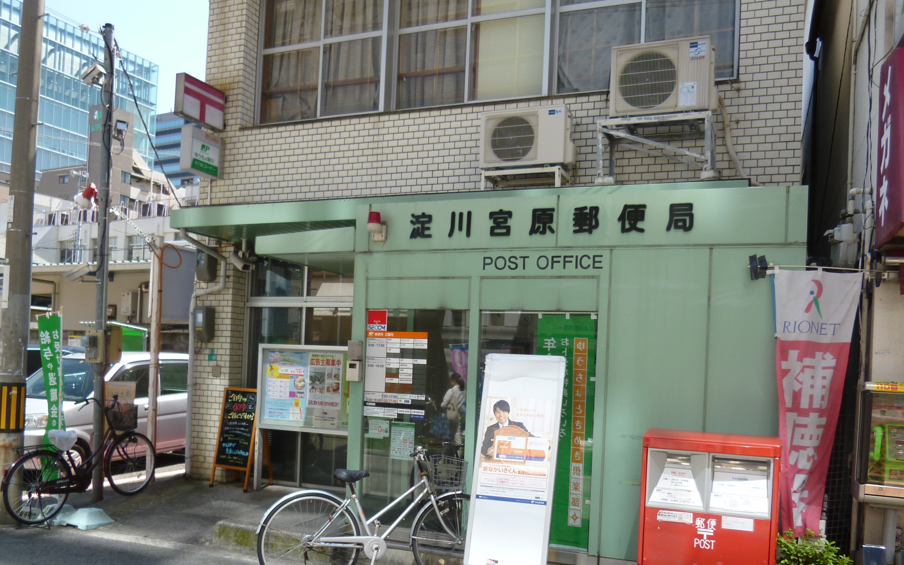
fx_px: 690
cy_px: 365
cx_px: 487
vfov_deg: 44.1
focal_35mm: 28
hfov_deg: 66.4
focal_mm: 4.3
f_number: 2.5
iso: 100
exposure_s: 1/500
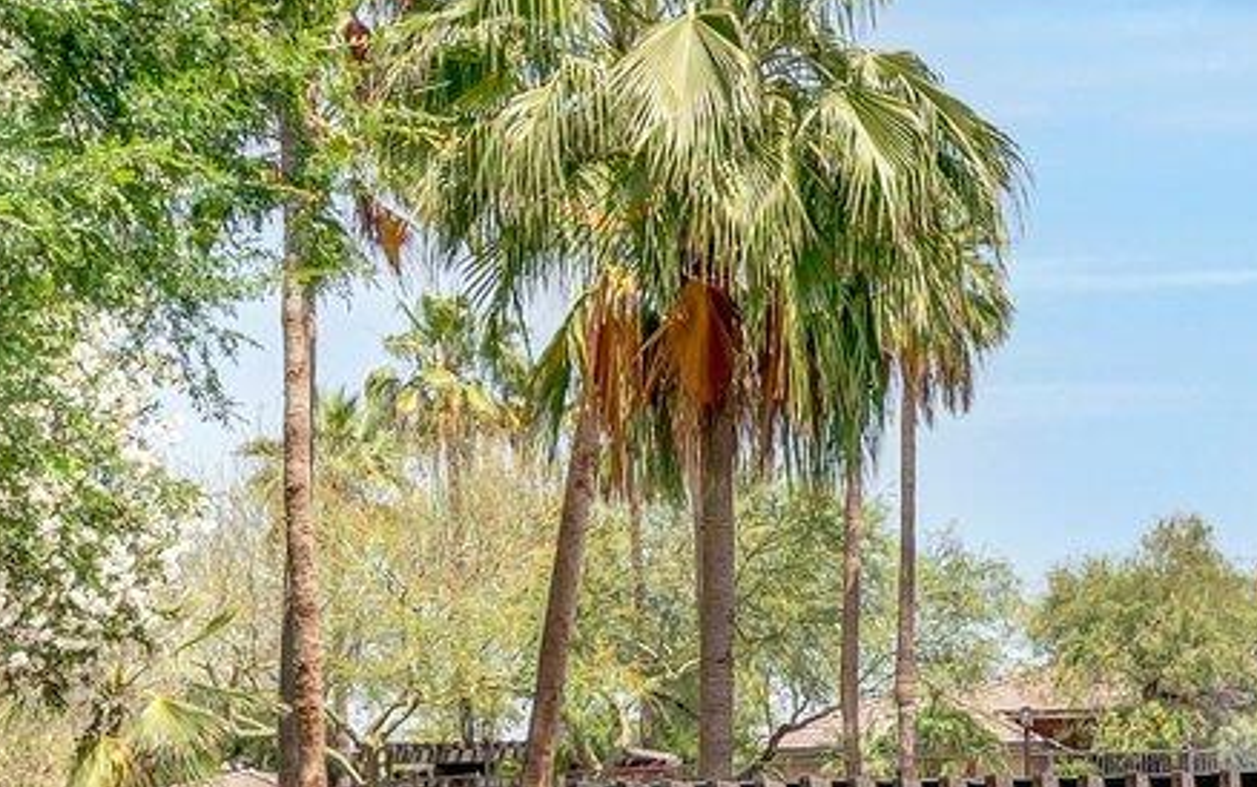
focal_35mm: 102
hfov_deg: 18.8
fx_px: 3508
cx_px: 1662
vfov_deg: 12.6
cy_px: 816
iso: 100
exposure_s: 1/125
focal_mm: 21.5
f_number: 9
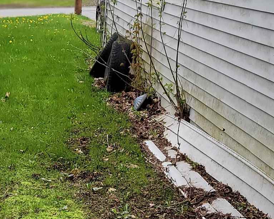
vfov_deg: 15.7
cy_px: 63
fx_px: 795
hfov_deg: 19.4
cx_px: 57
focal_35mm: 98
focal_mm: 7
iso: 20
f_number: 1.8
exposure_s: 1/373
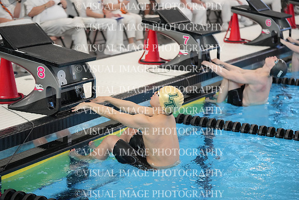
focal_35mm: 83
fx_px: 689
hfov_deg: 24.5
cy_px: 100
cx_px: 150
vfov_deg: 16.5
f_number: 2.8
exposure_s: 1/2000
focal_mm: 83
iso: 5000
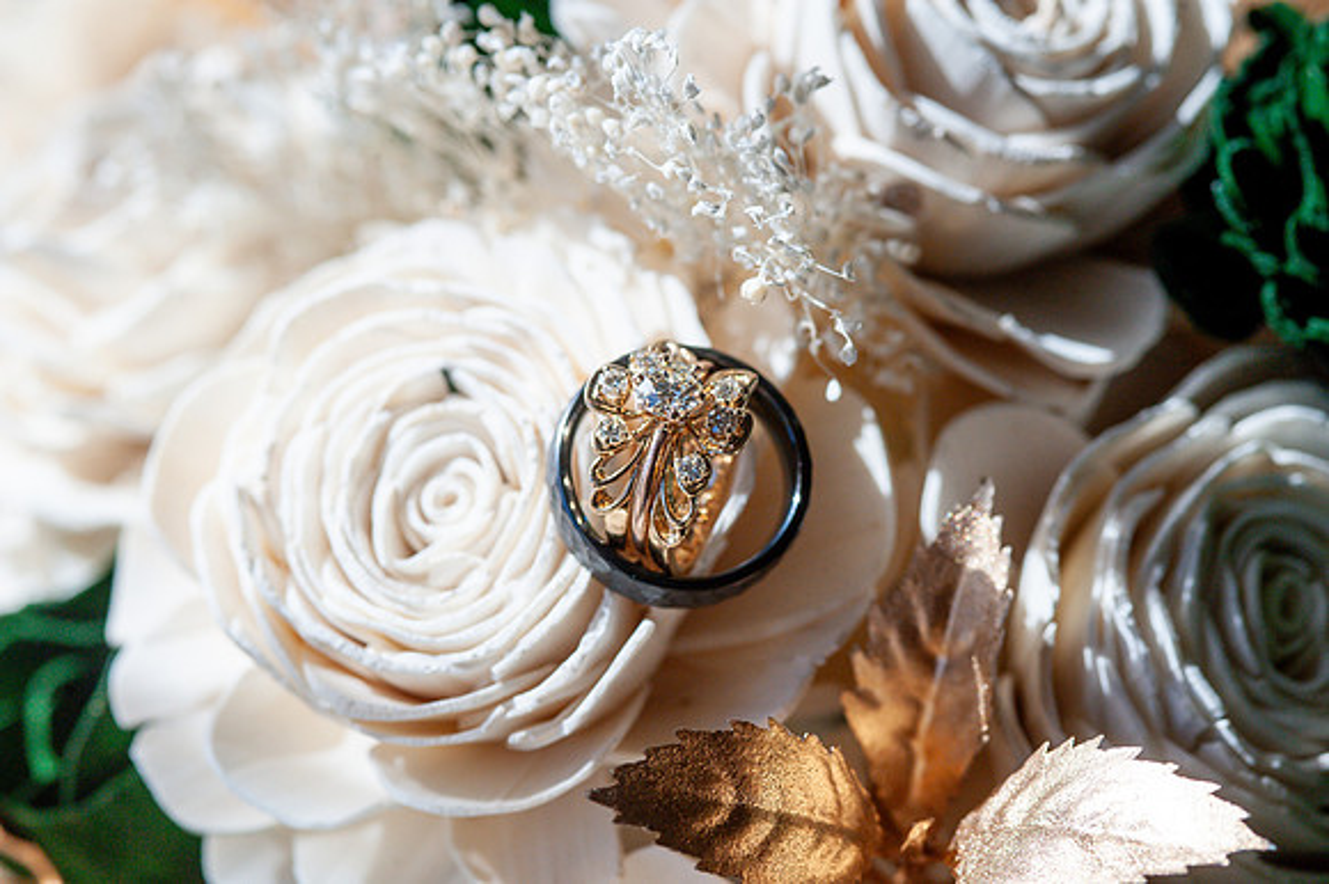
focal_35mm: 105
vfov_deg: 13.0
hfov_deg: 19.5
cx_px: 664
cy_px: 442
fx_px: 3874
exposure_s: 1/1000
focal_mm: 105
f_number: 8
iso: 640
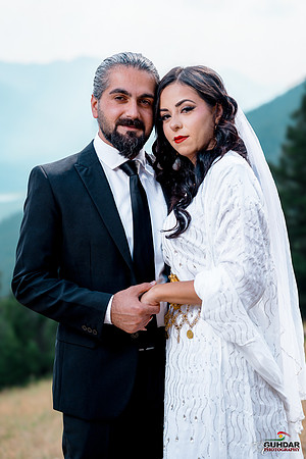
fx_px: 714
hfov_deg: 24.2
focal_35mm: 56
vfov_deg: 35.6
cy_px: 230
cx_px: 153
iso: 100
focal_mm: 56
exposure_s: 1/1000
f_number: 2.8
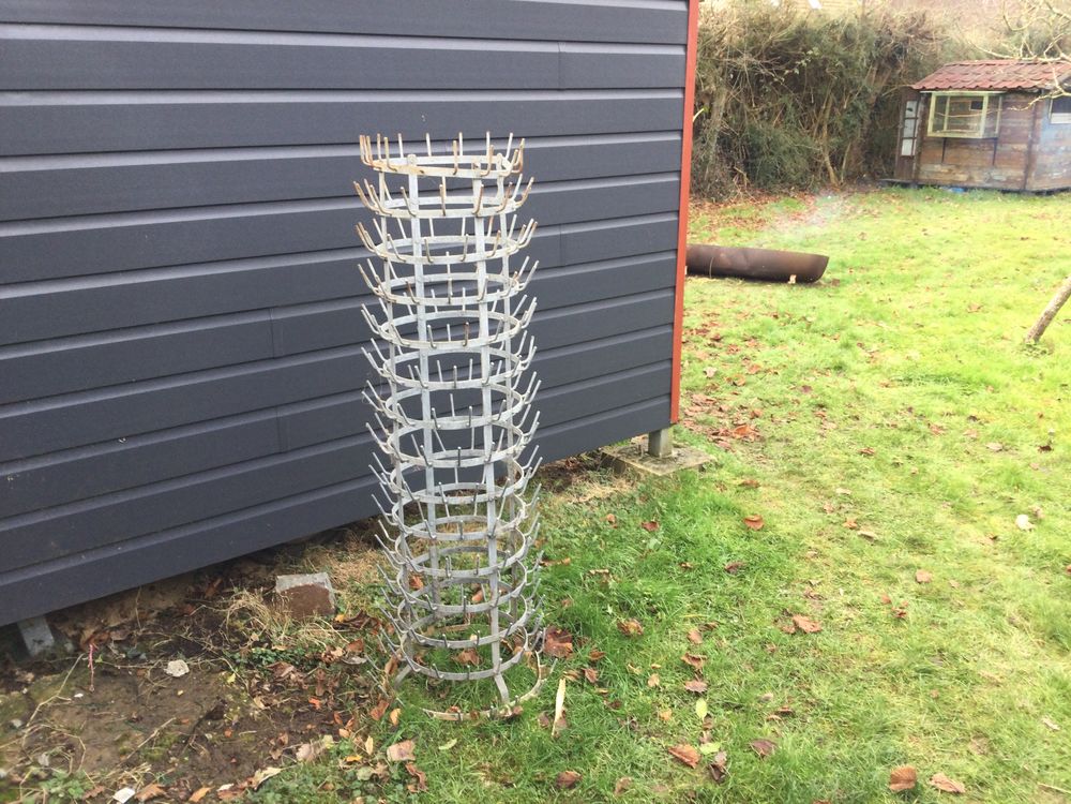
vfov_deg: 45.4
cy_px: 402
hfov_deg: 58.4
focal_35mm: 31
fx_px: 959
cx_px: 536
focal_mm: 3.3
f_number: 2.4
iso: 32
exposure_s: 1/50
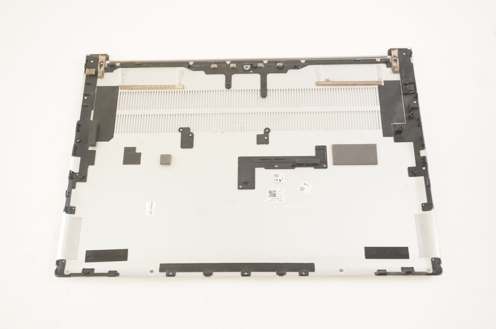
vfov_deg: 34.1
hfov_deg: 49.6
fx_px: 537
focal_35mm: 39
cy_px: 164
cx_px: 248
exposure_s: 1/13
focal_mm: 26
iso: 400
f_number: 5.6
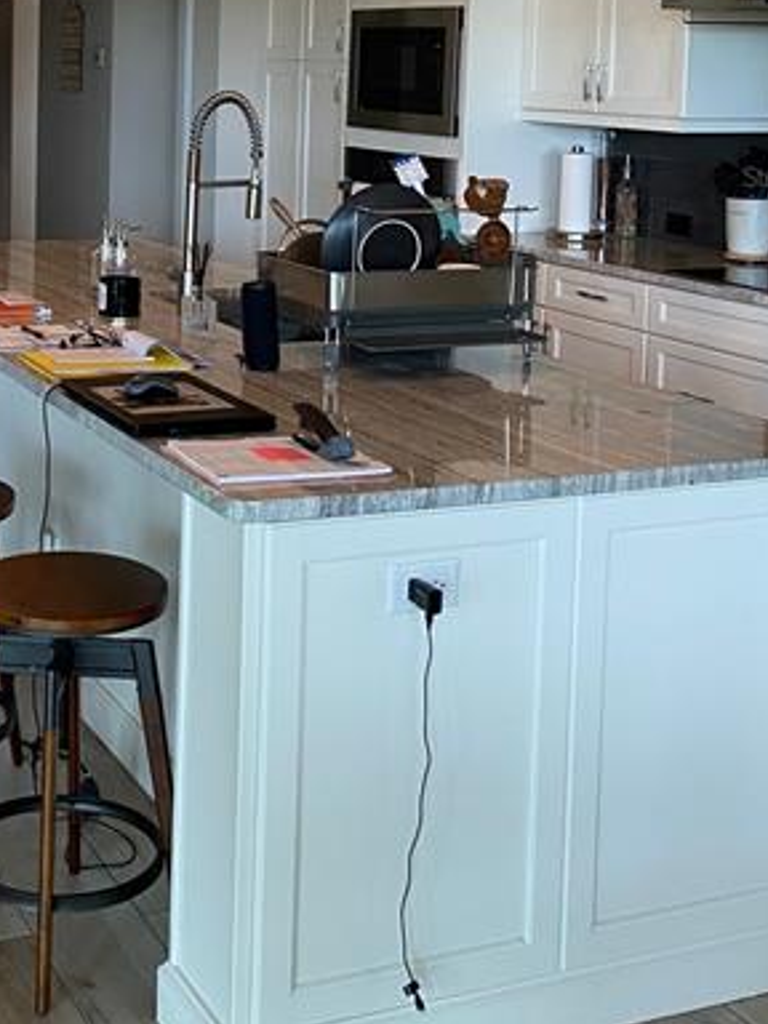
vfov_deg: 35.4
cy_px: 176
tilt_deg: -3.4
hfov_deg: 27.2
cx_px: 96
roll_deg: -1.2
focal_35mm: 52
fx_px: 1538
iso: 125
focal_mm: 4.25
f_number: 1.8
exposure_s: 1/60
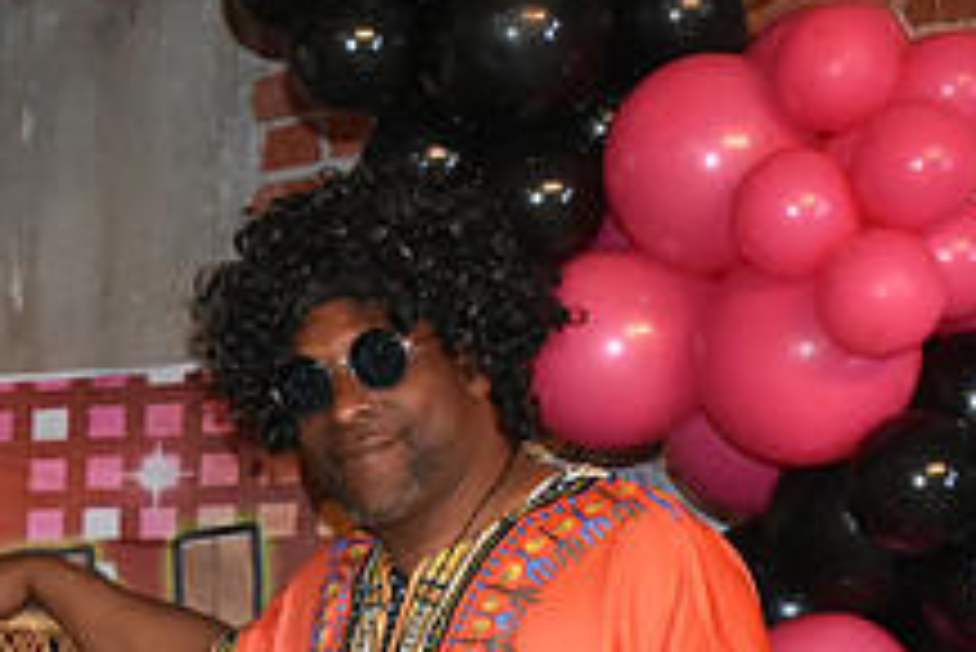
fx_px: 3038
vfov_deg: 11.9
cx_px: -40
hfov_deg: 17.7
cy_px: 843
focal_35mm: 112
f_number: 4.2
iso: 6400
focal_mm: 28
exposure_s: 1/60
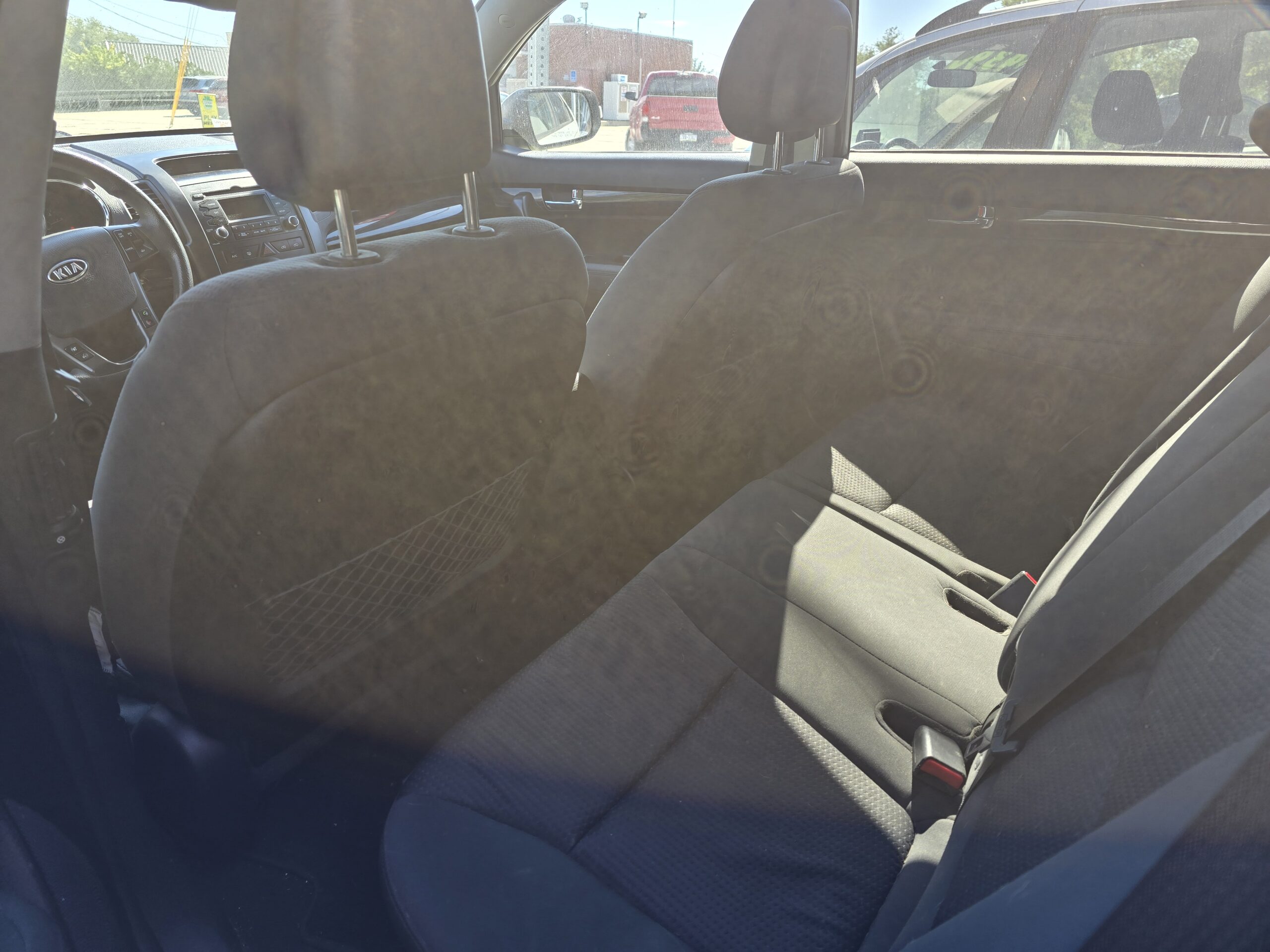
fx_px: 844
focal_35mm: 23
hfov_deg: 73.9
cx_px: 635
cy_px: 476
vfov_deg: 58.9
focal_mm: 6.3
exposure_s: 1/180
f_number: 1.7
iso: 25
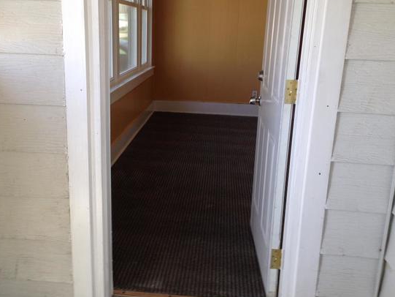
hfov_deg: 47.8
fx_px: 445
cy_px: 140
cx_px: 179
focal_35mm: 39
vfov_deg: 36.8
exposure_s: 1/40
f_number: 2.4
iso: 64
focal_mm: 4.12
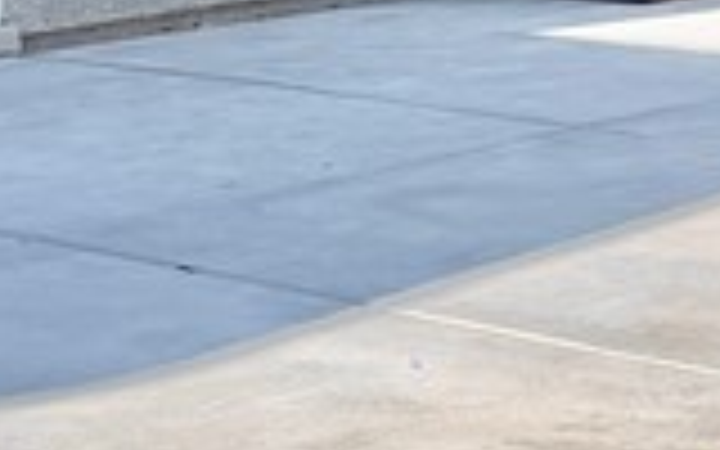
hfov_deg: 12.8
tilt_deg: -0.9
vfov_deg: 7.7
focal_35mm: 163
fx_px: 3198
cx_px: 626
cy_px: -432
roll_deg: -0.1
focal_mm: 6.76
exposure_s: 1/4673
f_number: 1.78
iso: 80
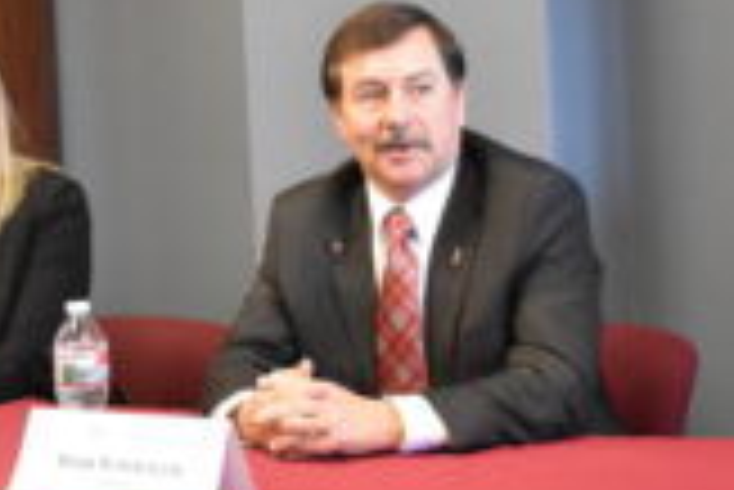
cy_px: 144
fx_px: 2004
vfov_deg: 13.9
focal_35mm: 98
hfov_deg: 20.5
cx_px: 158
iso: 4000
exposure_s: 1/100
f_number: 5
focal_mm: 27
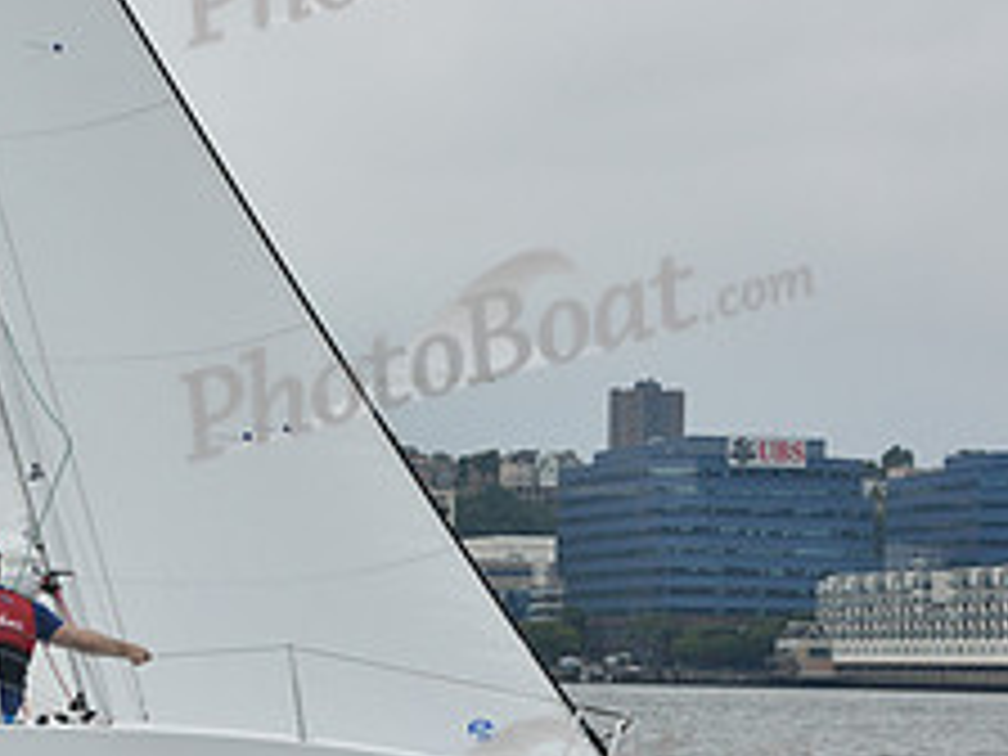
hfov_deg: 11.2
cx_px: -50
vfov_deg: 8.5
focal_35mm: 174
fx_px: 5067
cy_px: 641
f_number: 8
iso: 400
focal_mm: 70
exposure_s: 1/800
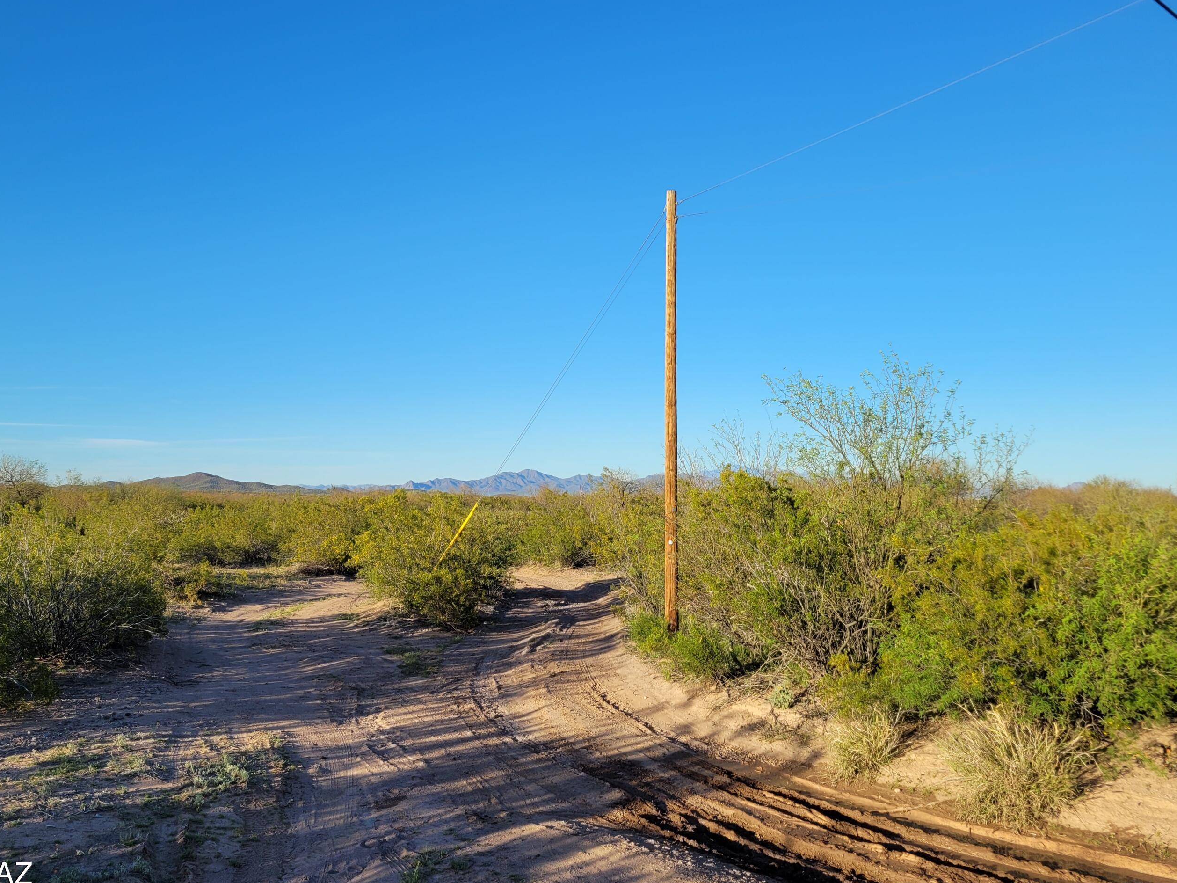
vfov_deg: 45.4
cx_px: 519
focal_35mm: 31
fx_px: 1054
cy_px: 395
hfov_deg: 58.2
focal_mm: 5.4
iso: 40
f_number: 1.8
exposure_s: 1/1672
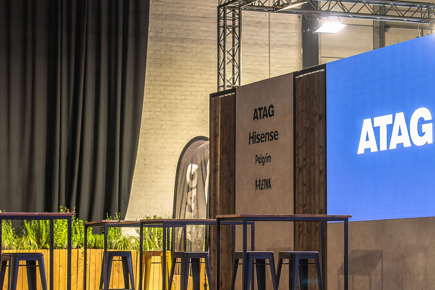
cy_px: 151
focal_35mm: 123
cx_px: 319
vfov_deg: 11.1
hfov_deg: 16.6
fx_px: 1486
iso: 400
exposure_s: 1/30
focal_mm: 70
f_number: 2.8
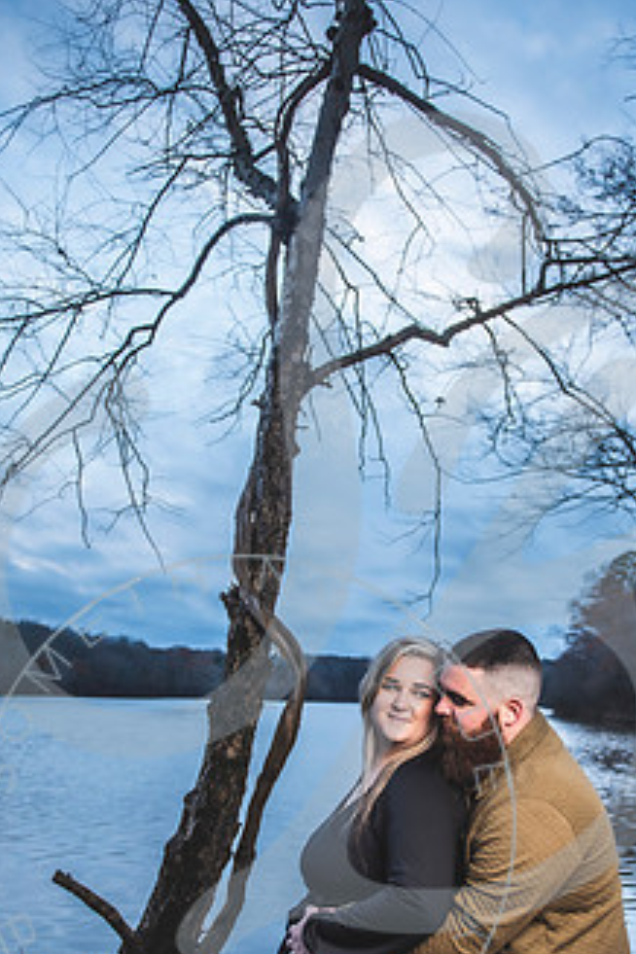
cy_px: 604
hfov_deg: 39.8
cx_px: 376
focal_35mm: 33
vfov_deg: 56.4
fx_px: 874
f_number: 2.8
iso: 100
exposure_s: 1/200
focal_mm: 24
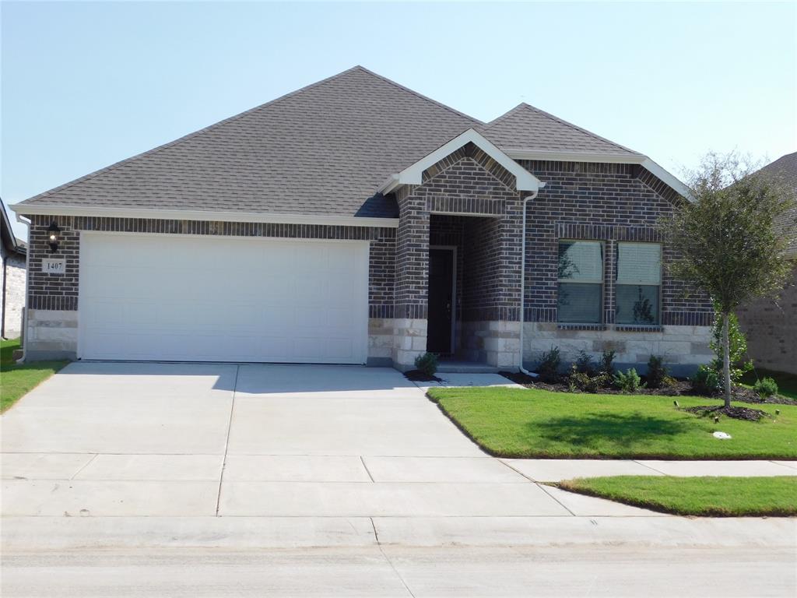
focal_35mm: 45
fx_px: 1036
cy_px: 299
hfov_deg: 42.1
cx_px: 398
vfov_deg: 32.2
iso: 125
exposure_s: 1/1000
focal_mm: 8
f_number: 3.7
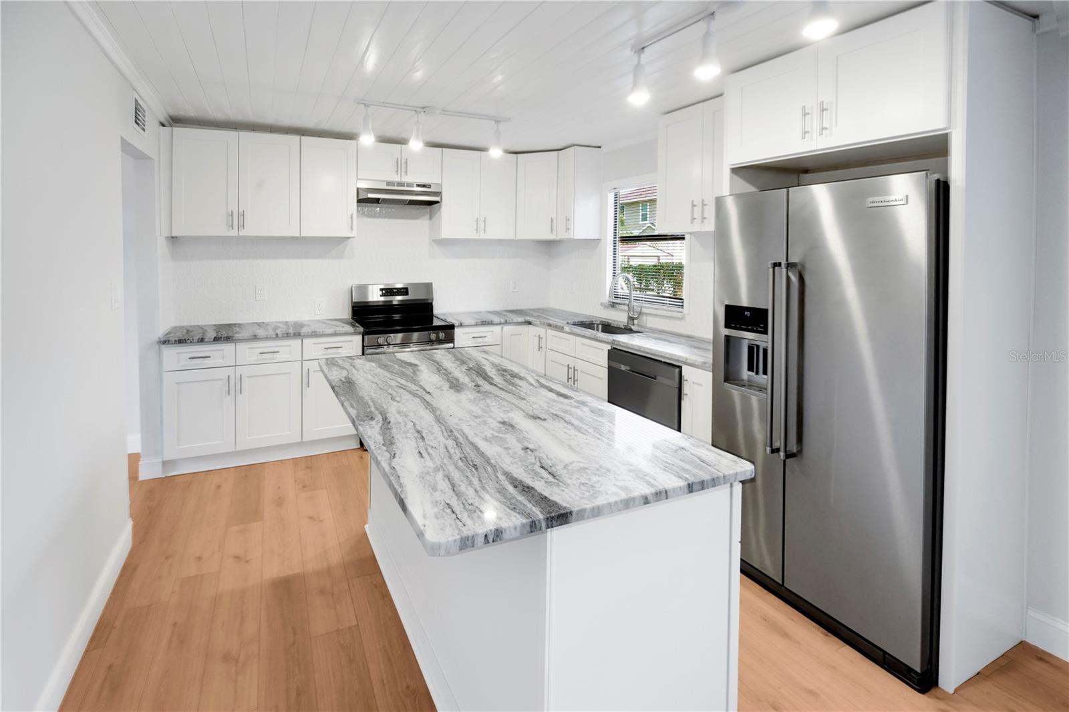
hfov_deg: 104.3
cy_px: 356
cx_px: 534
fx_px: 416
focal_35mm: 14
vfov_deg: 81.2
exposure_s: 1/30
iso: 640
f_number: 8
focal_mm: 14
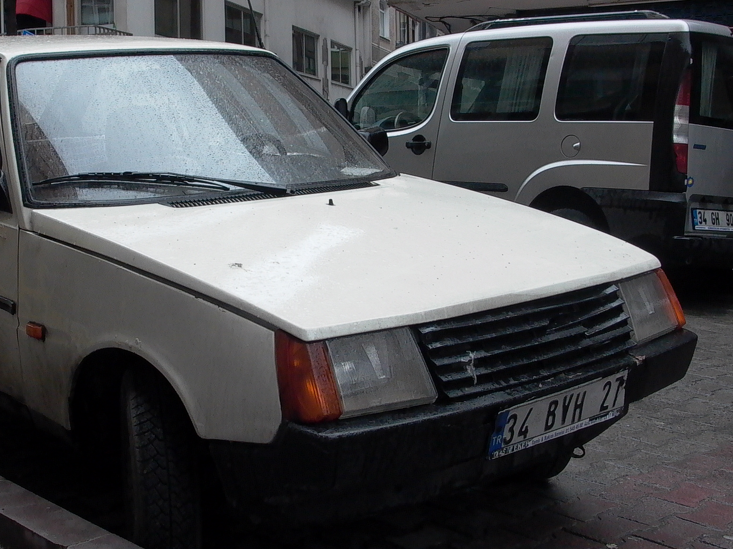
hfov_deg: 34.6
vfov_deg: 26.5
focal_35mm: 55
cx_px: 246
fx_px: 1165
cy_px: 203
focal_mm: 8.19
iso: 100
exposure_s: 1/122
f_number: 5.6
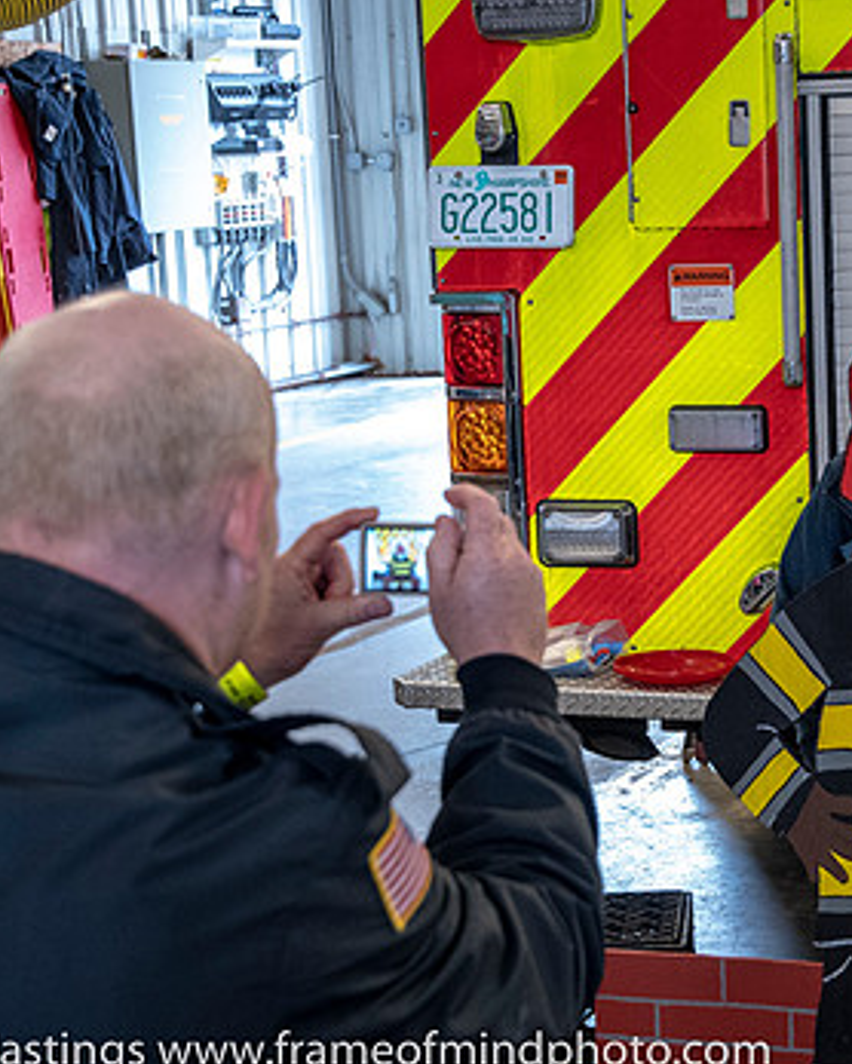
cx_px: 689
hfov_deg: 18.3
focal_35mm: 83
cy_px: 533
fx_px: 2614
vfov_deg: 23.0
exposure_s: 1/80
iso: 2000
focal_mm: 32
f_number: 4
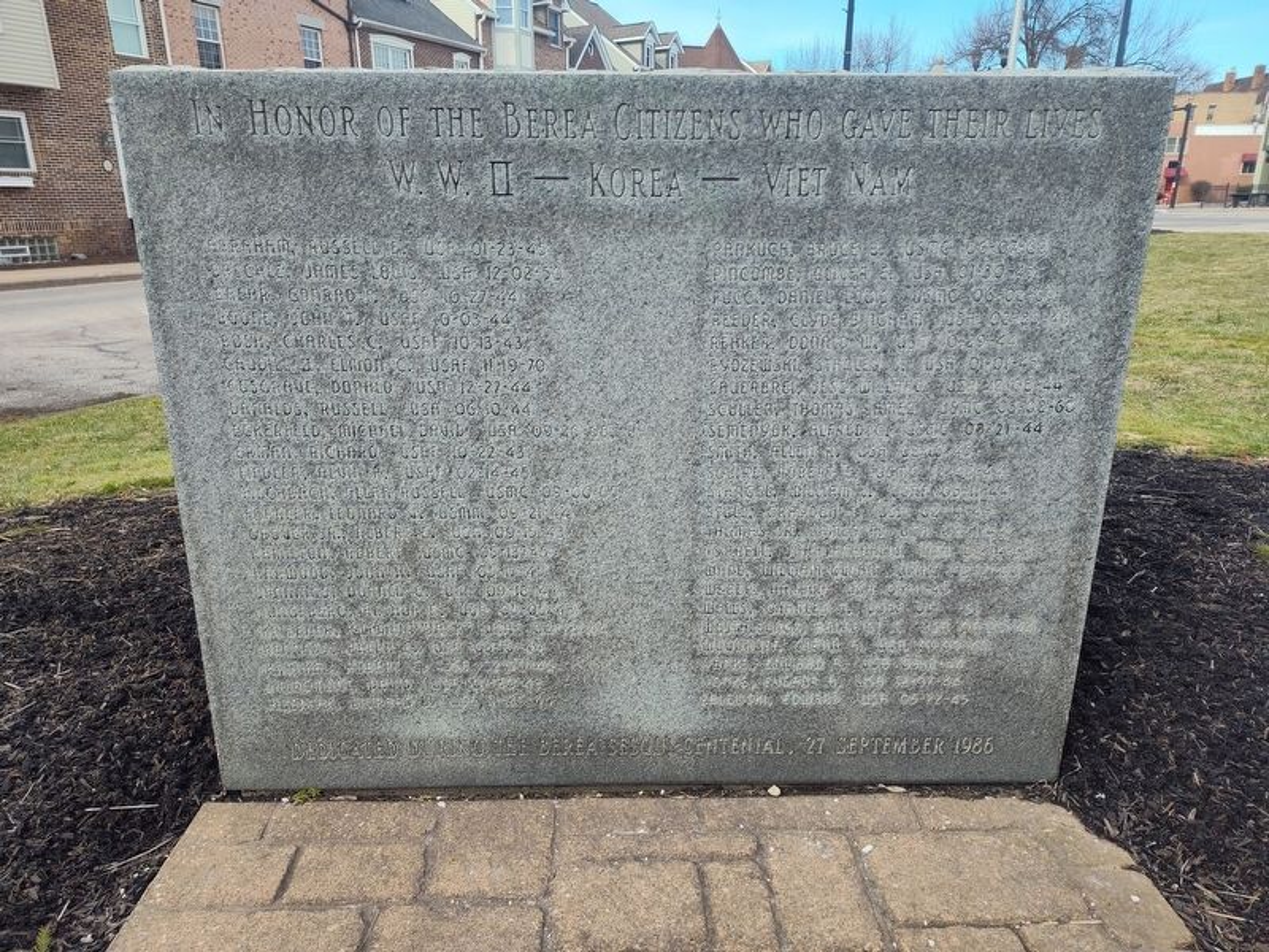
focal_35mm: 23
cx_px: 634
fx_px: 843
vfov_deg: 58.9
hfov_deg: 73.9
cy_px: 476
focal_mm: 5.56
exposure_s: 1/720
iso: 100
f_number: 1.8
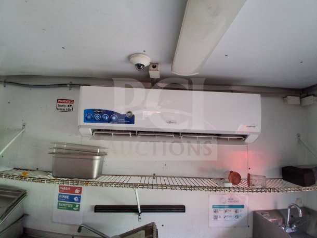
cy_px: 119
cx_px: 158
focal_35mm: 17
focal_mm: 1.4
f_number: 2.2
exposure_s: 1/40
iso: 160
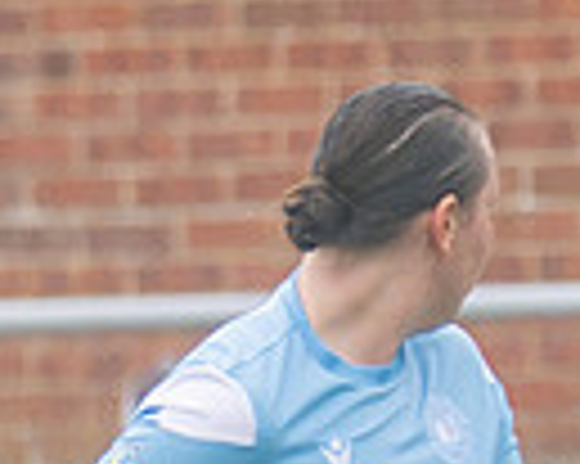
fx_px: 46638
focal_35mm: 2719
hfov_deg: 0.7
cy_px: 633
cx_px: 1277
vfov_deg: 0.6
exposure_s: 1/1600
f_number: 2.8
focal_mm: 195
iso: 400
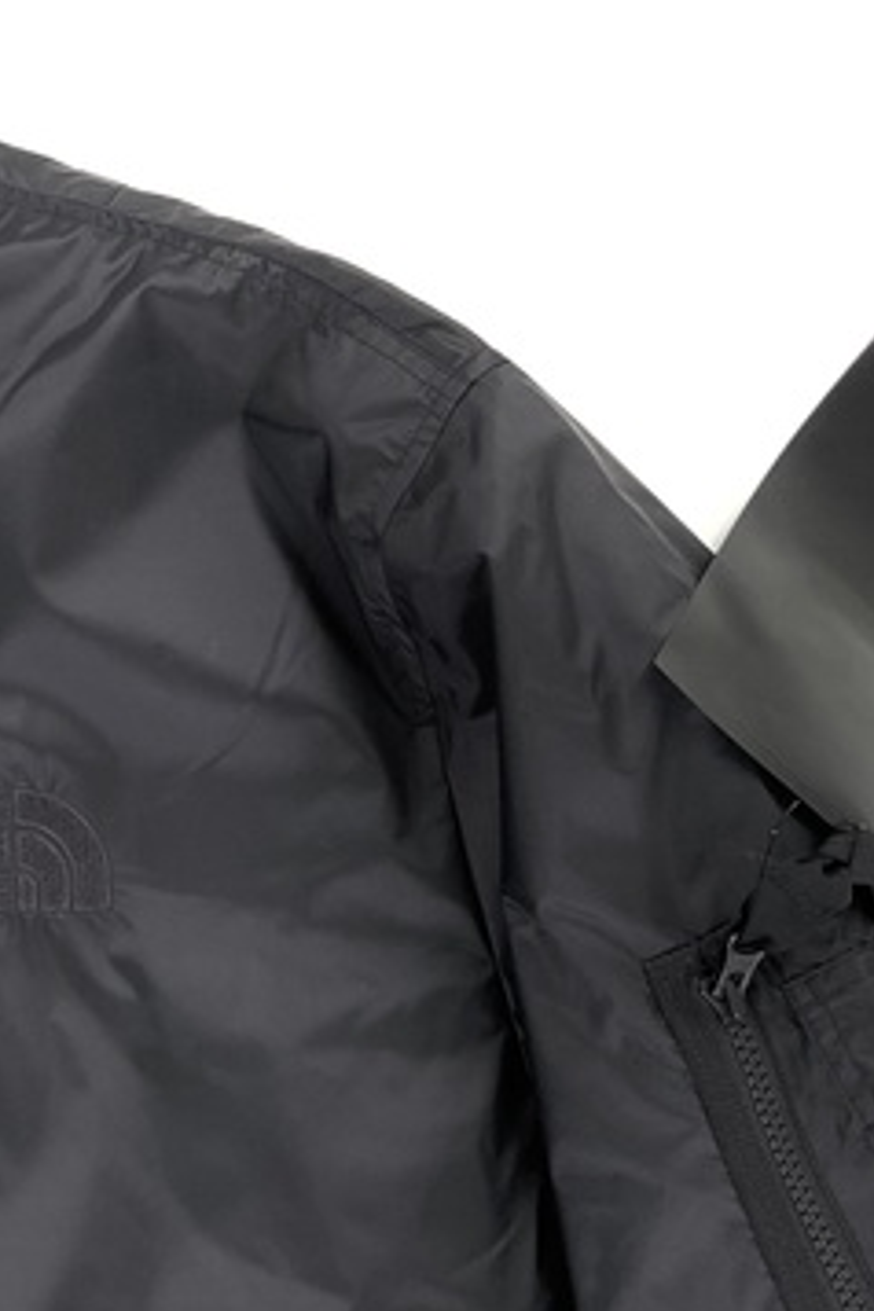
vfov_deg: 36.8
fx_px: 1966
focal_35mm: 54
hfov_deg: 24.4
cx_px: 114
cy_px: 771
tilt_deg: -86.5
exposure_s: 1/100
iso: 20
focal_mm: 3
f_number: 1.8
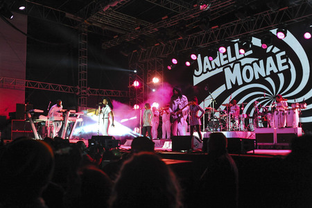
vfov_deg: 37.9
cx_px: 156
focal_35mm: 35
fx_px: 303
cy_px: 104
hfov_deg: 54.4
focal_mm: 35
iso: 2500
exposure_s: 1/250
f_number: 2.8
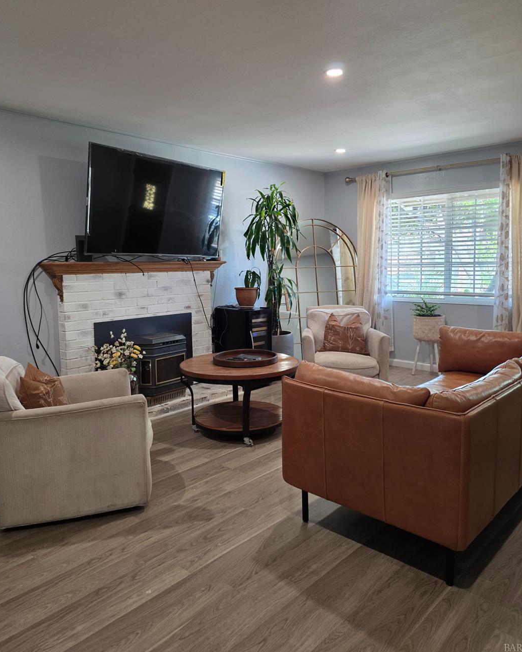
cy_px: 288
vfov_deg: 65.8
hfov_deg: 54.9
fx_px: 502
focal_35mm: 26
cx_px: 262
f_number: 1.7
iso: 250
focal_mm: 6.25
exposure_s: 1/100
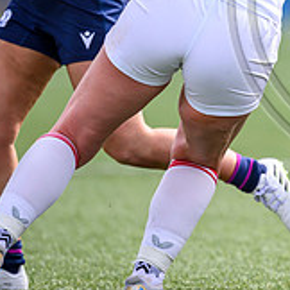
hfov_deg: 0.9
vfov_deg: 0.9
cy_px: -56
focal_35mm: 1890
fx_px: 17914
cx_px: 353
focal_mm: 560
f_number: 4
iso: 500
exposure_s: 1/2000
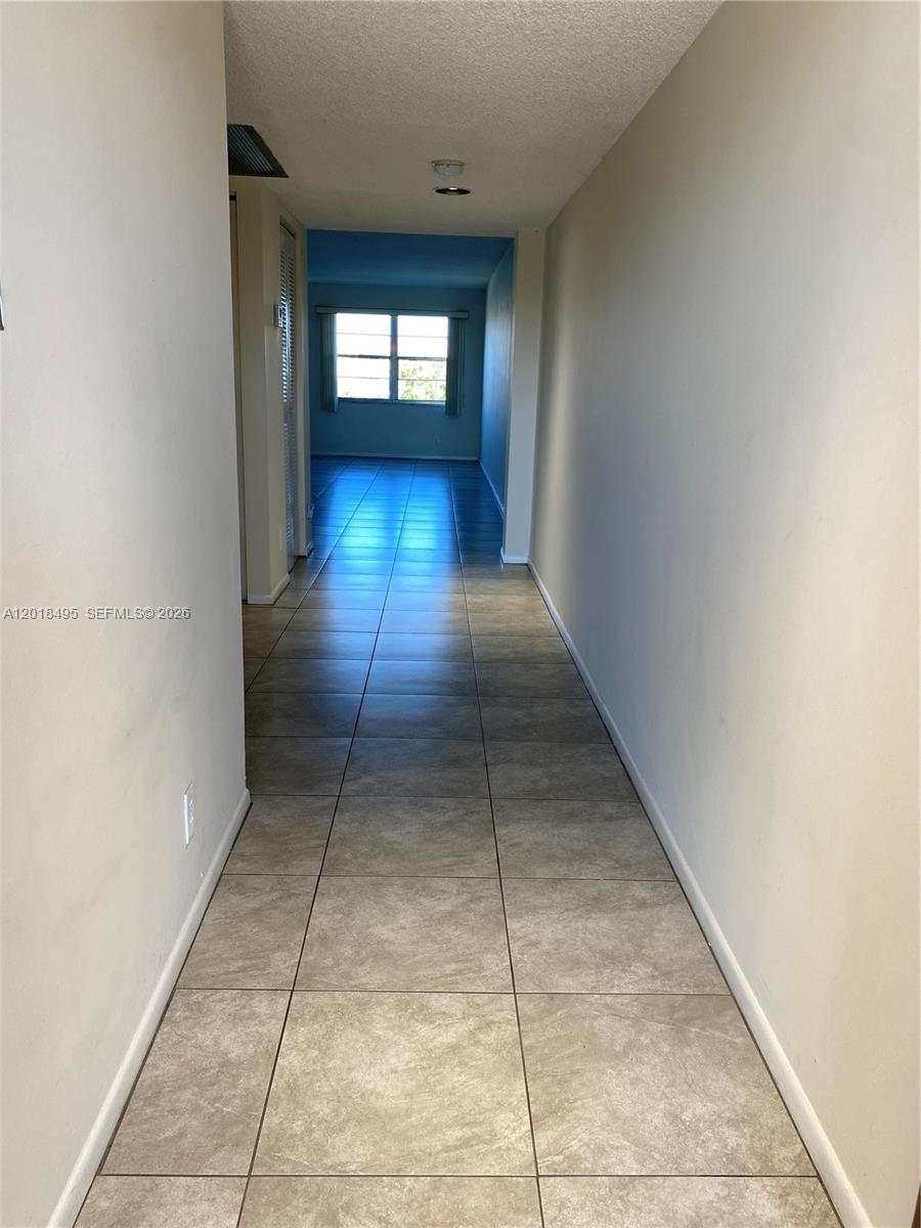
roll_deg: -2.3
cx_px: 460
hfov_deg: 53.1
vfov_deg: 67.3
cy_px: 614
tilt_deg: -13.1
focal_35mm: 26
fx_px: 922
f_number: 1.8
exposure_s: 1/120
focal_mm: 4.25
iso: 40
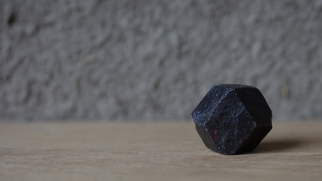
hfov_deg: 34.4
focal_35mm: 60
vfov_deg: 20.0
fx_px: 512
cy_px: 104
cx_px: 227
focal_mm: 26
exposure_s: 1/125
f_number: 2.8
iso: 200
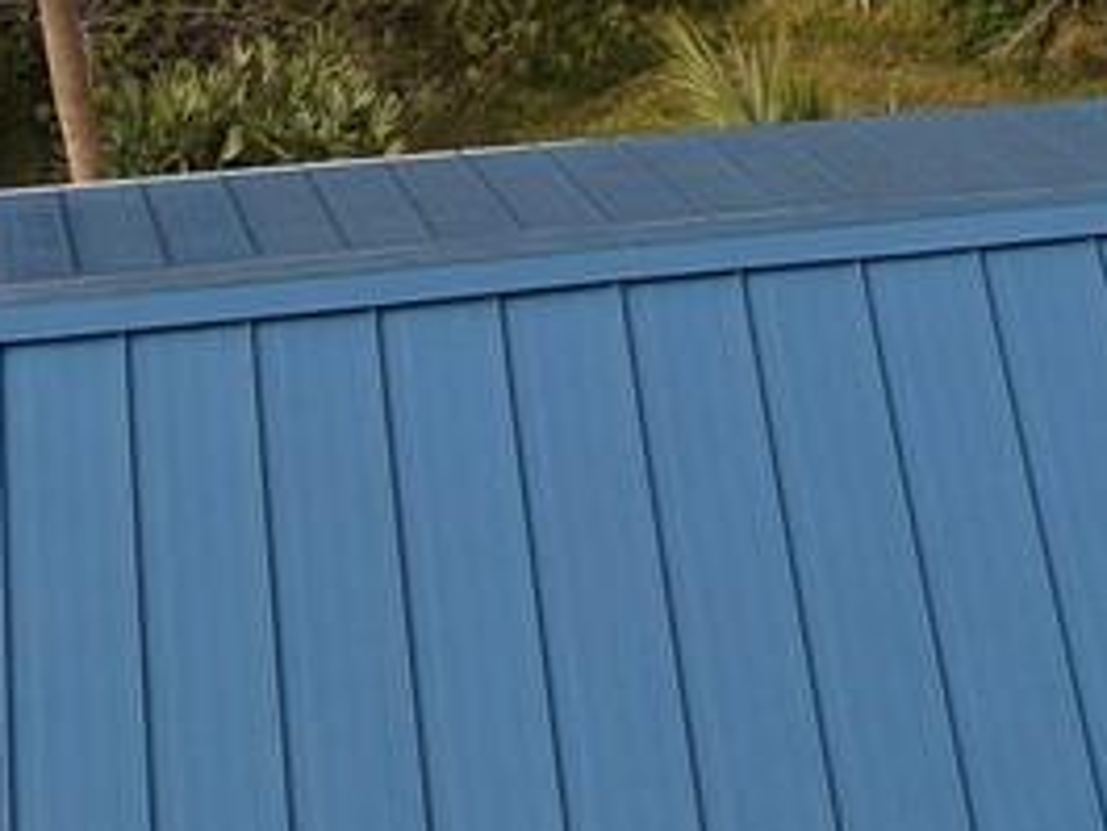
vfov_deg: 8.8
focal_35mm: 145
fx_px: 4639
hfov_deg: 13.5
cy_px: -1449
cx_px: 1019
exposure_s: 1/40
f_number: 2.8
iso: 100
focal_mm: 4.5
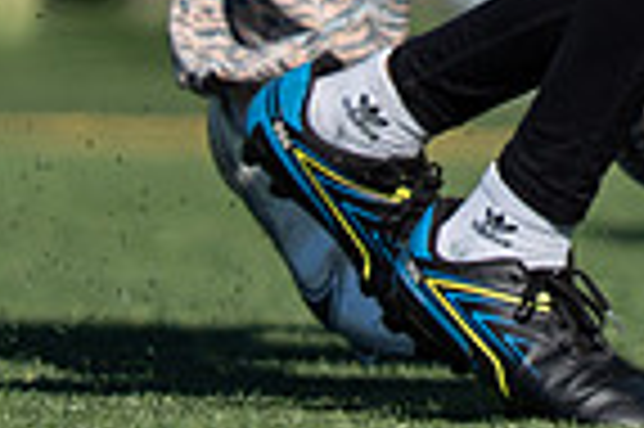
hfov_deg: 0.7
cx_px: 746
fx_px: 52032
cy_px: -440
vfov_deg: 0.5
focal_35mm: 2912
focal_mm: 400
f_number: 3.2
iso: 125
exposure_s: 1/2500
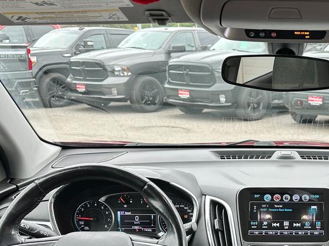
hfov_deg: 33.0
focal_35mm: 55
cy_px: 193
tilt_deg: -16.4
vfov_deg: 26.1
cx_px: 301
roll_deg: -1.5
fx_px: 523
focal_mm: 6.86
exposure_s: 1/121
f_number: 1.78
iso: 64
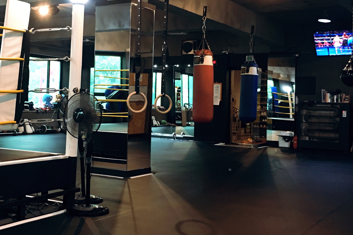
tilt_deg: +2.1
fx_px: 490
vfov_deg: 27.0
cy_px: 102
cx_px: 141
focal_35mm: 50
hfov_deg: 39.4
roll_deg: -1.9
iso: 100
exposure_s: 1/10
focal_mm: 4.15
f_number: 2.2
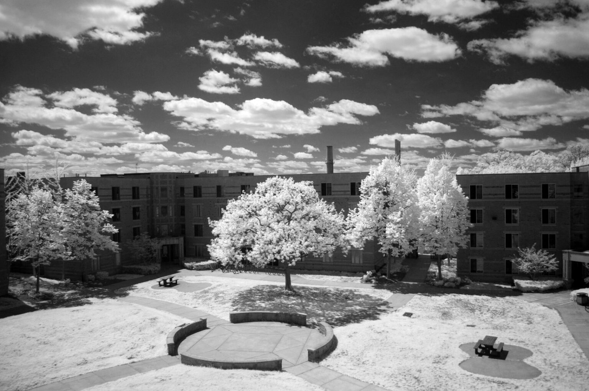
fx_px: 441
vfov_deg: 47.8
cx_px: 294
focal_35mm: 27
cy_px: 196
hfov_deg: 67.4
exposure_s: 1/1250
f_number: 3.5
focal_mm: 18
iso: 400
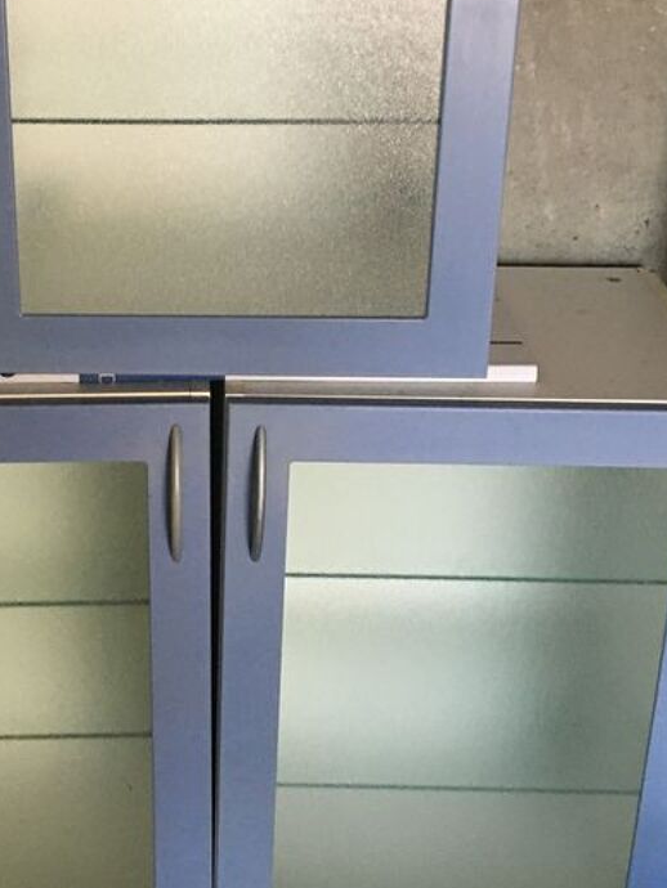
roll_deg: -0.1
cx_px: 169
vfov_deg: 34.1
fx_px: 1438
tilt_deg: -20.7
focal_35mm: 56
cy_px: 324
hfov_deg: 25.8
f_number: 2.2
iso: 200
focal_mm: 4.15
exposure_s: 1/20
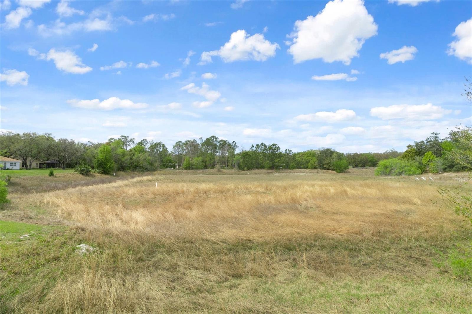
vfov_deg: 63.2
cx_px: 236
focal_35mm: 20
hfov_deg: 85.4
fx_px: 256
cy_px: 157
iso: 320
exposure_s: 1/750
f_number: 8
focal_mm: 13
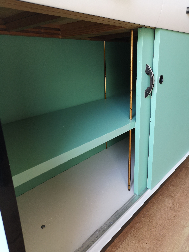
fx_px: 197
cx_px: 94
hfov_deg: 51.4
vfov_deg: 65.3
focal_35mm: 27
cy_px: 126
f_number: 1.8
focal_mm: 3.95
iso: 100
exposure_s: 1/100
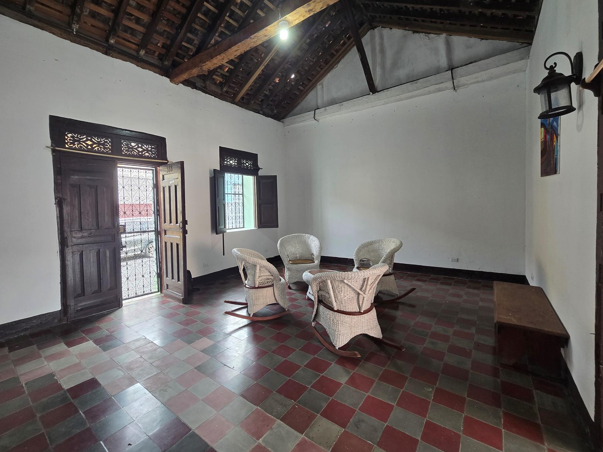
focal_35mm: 14
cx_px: 287
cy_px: 214
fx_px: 244
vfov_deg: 85.6
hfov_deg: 102.0
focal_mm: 2.2
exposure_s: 1/60
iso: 160
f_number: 2.2
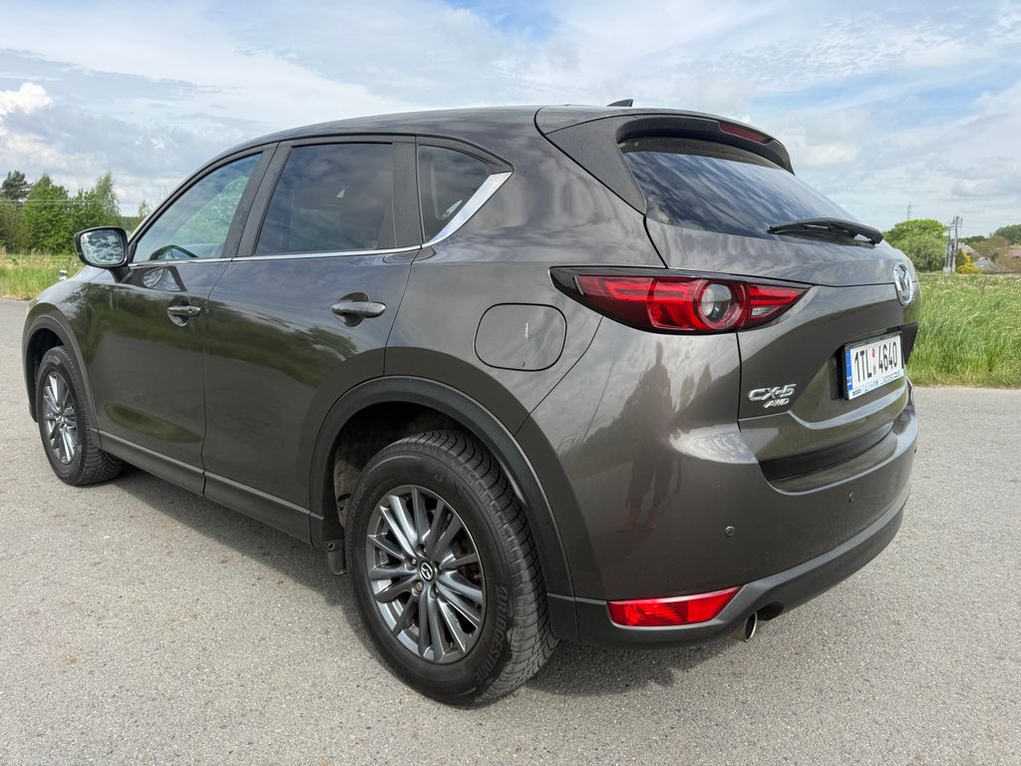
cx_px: 510
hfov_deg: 71.6
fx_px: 708
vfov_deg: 56.8
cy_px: 383
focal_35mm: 24
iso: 100
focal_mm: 6.76
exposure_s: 1/2703
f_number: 1.78
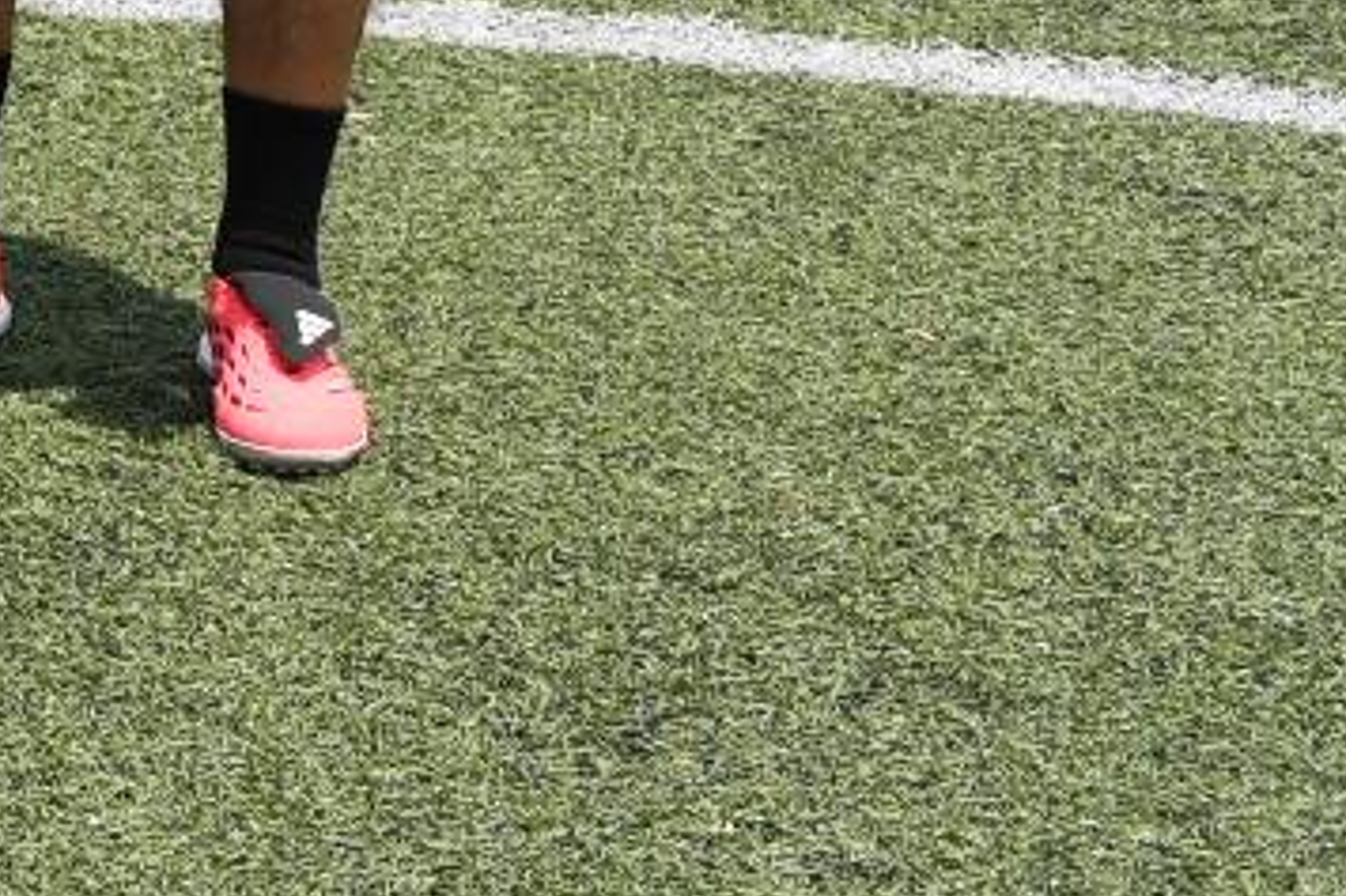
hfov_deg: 11.0
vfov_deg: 7.9
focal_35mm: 164
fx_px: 6129
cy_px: -1115
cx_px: -1667
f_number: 8
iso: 160
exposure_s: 1/250
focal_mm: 24
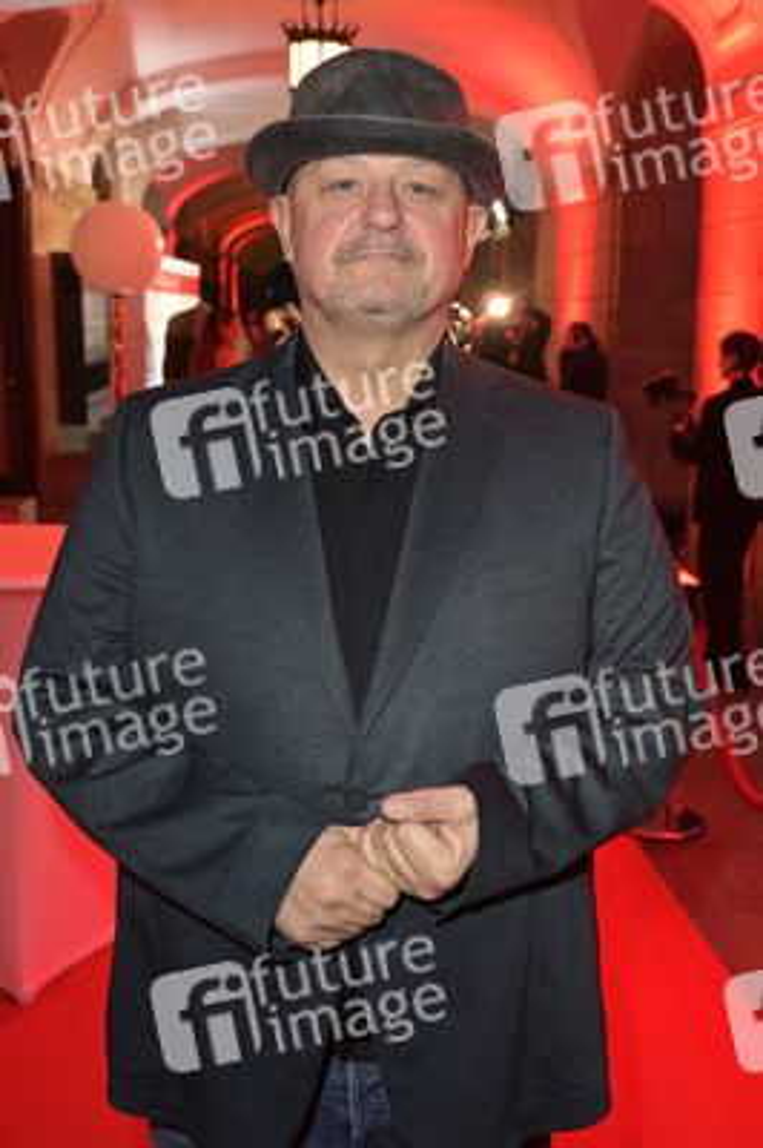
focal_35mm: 35
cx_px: 382
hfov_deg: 37.8
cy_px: 574
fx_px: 1115
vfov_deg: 54.5
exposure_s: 1/60
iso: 1600
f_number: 5.6
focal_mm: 35
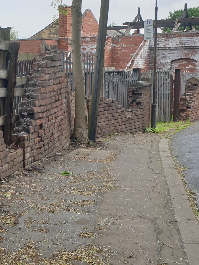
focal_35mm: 71
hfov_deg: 20.1
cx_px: 6
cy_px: 185
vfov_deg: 27.2
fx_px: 544
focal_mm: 4.3
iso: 50
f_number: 2.4
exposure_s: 1/558
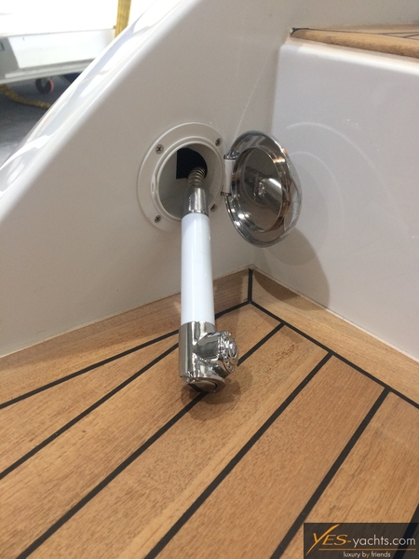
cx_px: 210
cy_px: 280
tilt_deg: -31.6
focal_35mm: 29
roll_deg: +0.5
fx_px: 468
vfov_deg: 61.7
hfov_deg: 48.2
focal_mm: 4.15
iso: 80
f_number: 2.2
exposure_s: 1/33
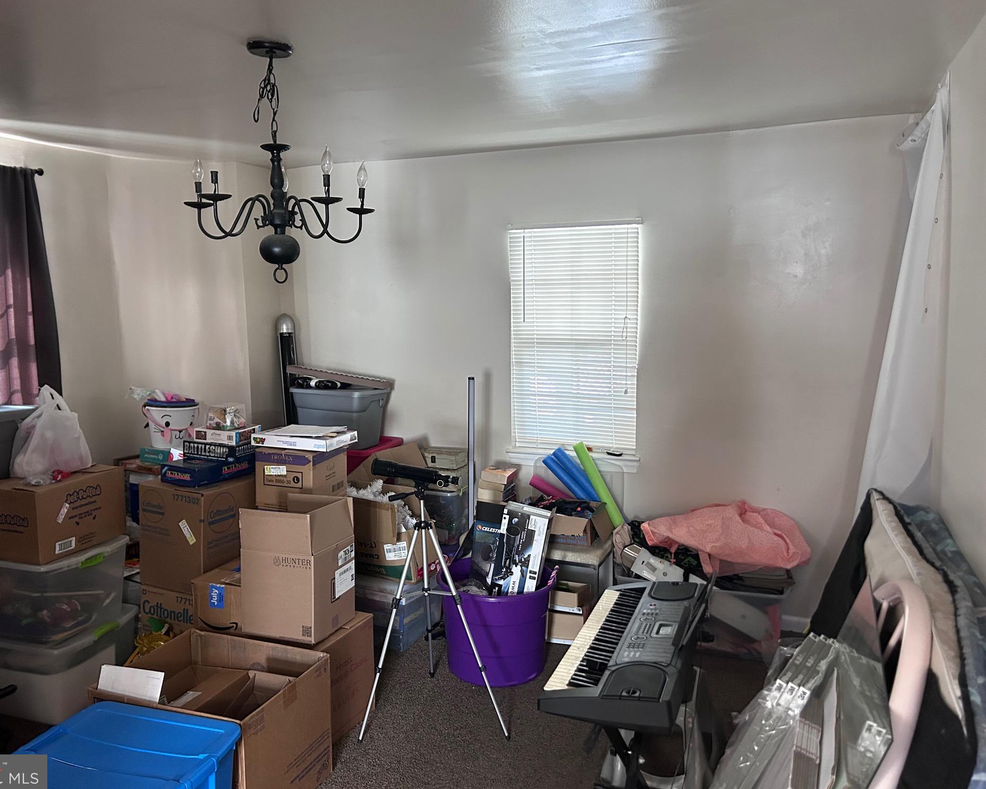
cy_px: 390
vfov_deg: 51.5
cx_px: 458
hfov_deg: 62.1
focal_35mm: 28
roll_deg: +0.6
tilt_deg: -8.4
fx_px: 817
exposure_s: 1/60
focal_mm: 5.7
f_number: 1.5
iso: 400
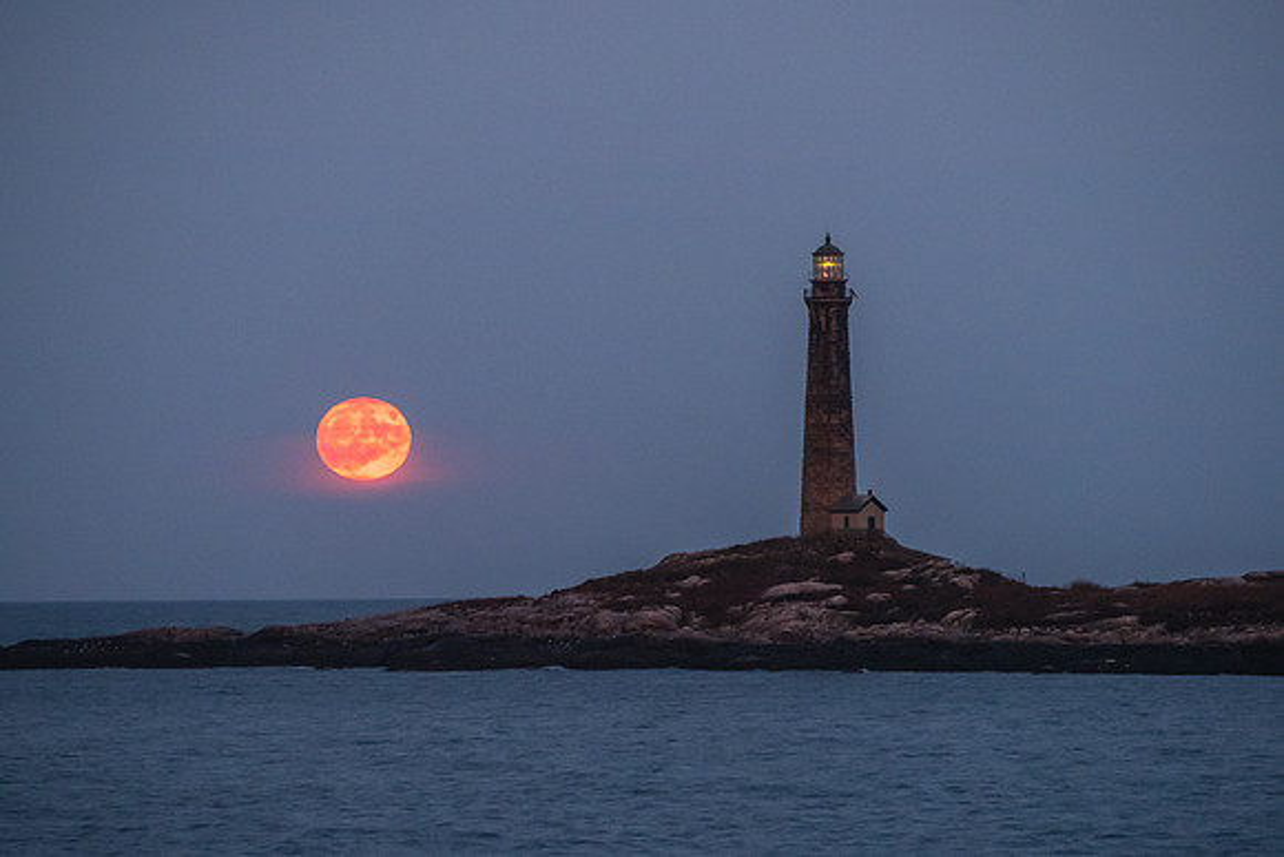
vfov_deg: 4.6
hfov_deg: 6.8
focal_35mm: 302
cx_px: 642
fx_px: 10760
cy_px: 448
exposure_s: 1/2
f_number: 6.3
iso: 1600
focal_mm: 145
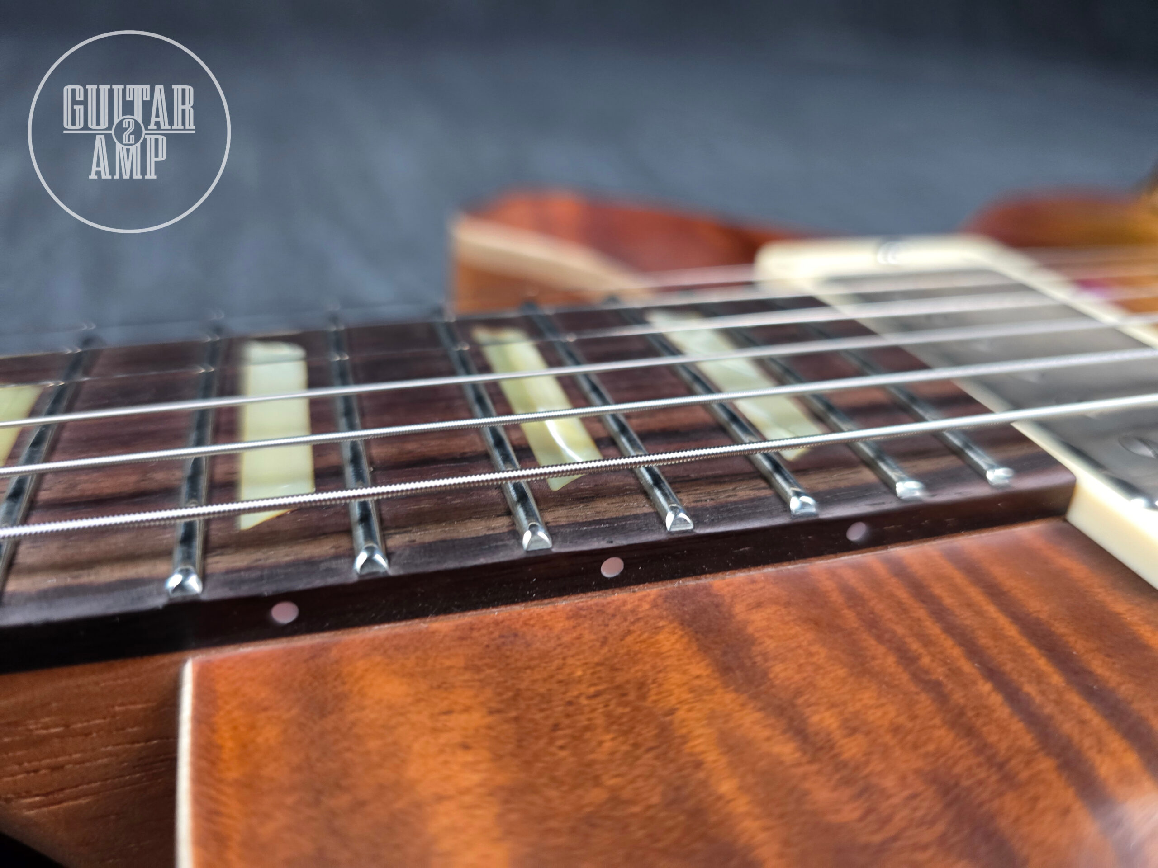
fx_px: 769
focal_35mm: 23
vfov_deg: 58.9
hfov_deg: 73.9
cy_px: 434
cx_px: 579
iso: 400
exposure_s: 1/35.3
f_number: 1.7
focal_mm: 6.3
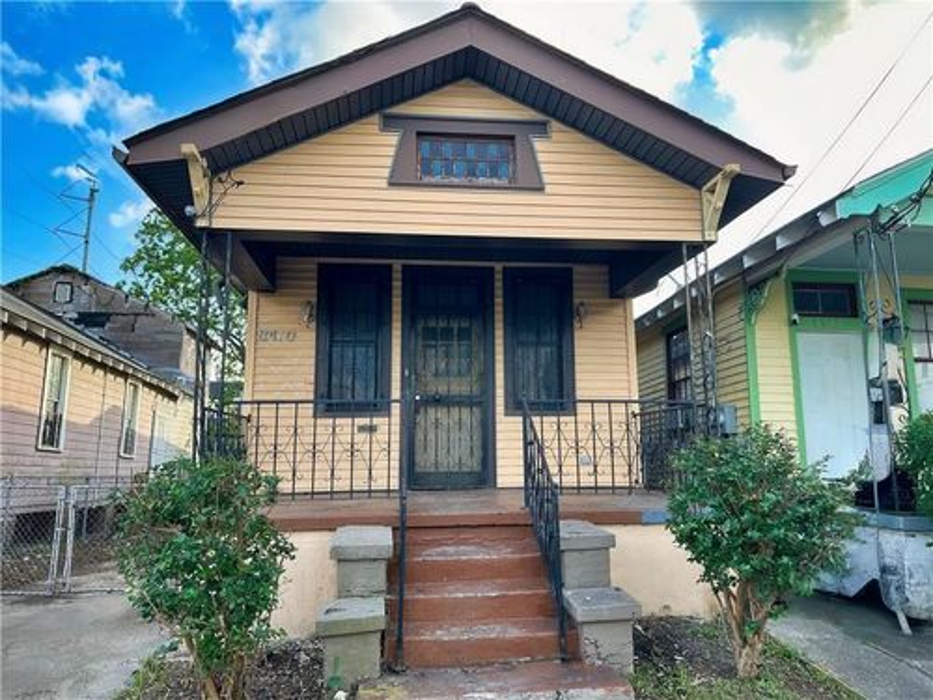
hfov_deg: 67.3
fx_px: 701
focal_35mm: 26
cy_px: 350
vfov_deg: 53.1
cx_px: 466
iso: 50
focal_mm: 5.7
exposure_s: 1/650
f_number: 1.5
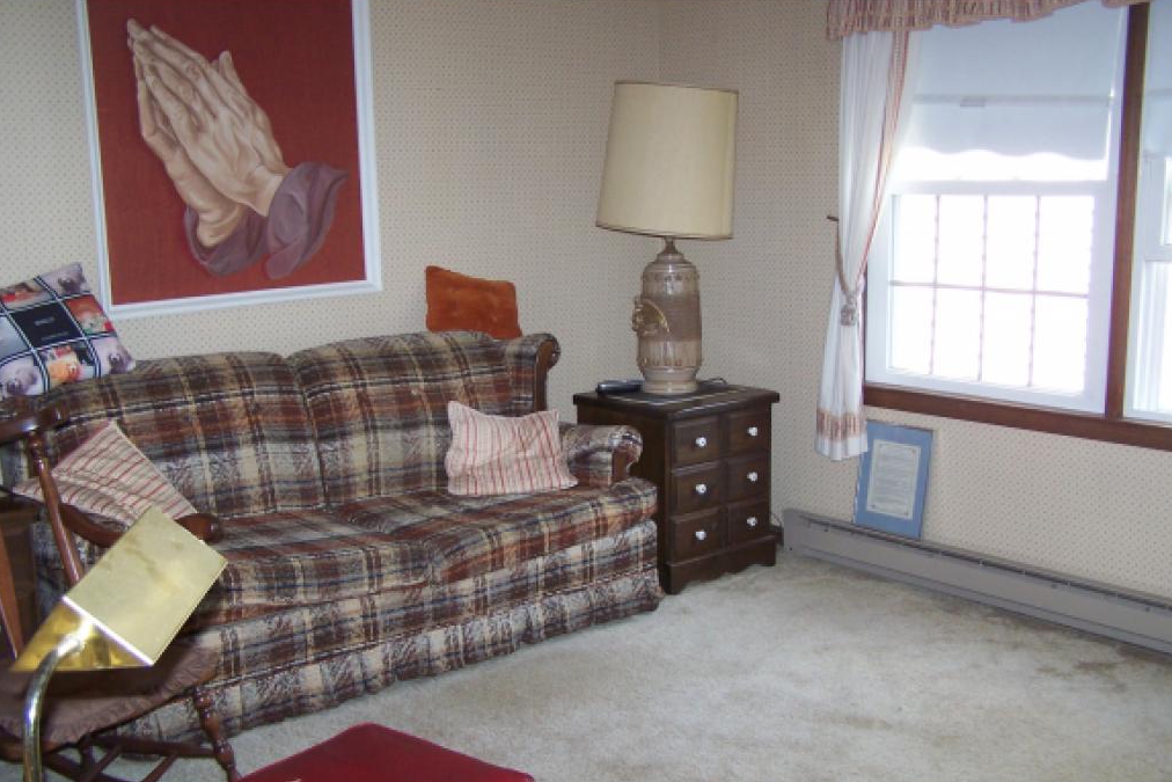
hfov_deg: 48.5
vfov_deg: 33.4
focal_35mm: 40
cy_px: 440
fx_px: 1302
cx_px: 589
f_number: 2.8
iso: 140
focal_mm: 6.3
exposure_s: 1/60
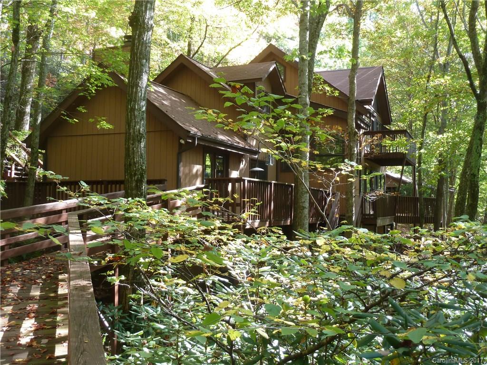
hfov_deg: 50.1
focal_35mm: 37
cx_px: 244
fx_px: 521
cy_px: 182
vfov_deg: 38.7
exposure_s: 1/30
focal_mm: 6.1
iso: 125
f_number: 3.6
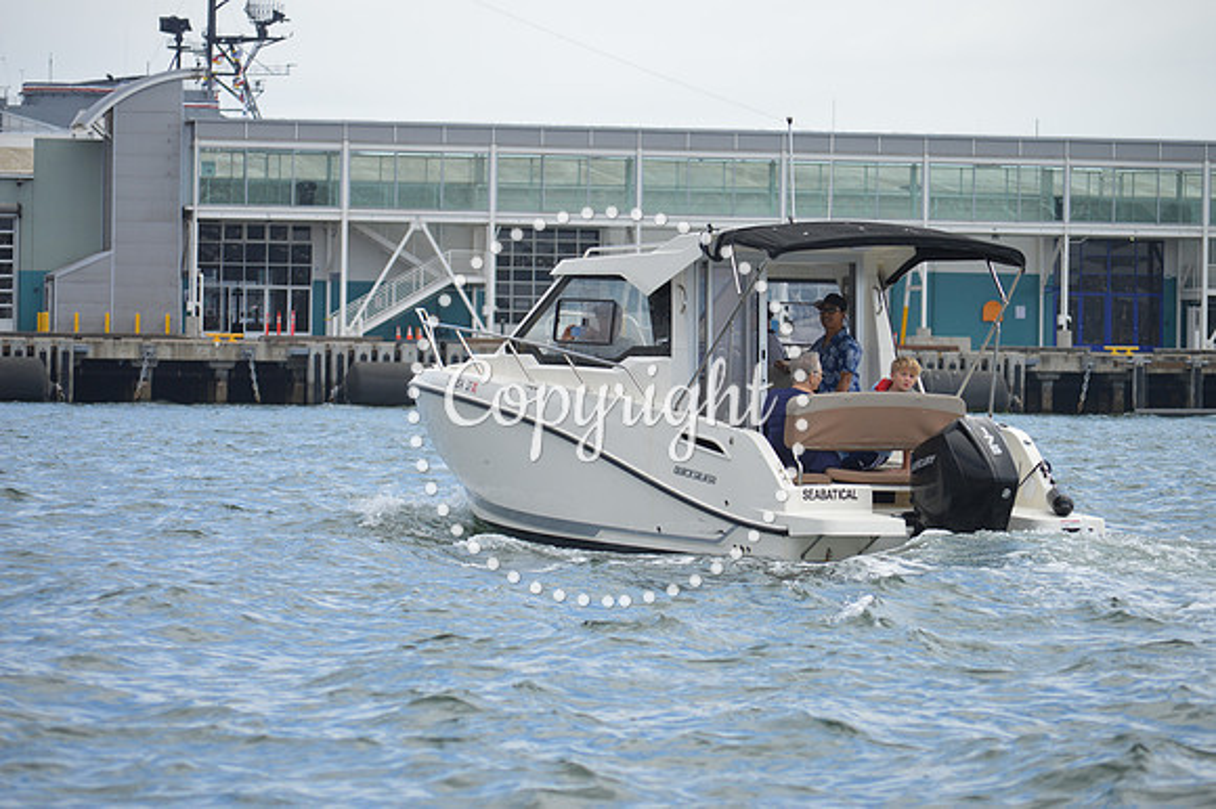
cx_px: 608
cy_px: 404
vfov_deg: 8.3
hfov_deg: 12.5
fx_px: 5570
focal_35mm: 165
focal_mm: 110
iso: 110
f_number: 5.6
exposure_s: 1/500
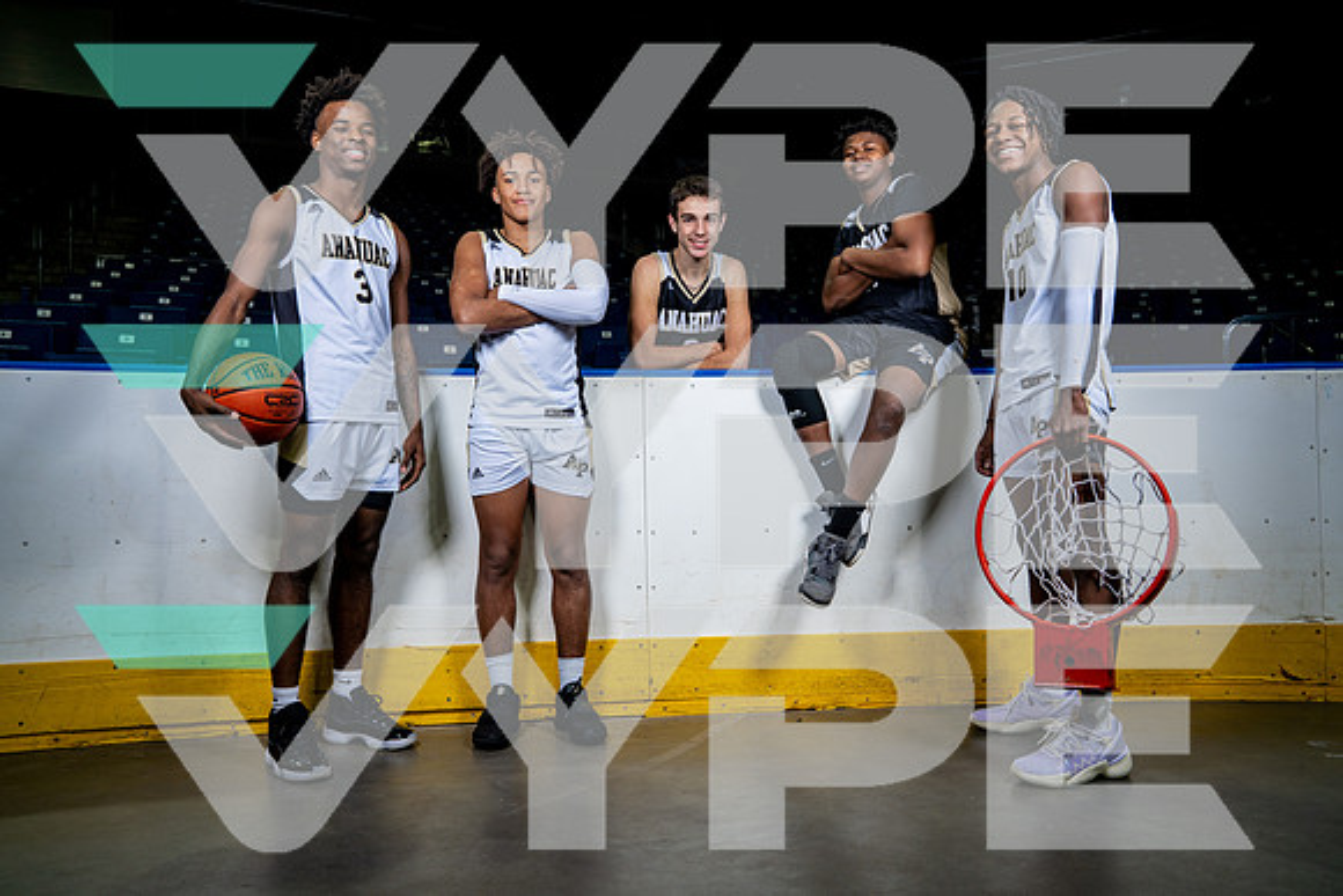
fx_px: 970
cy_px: 448
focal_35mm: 26
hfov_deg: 69.4
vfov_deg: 49.6
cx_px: 672
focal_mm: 26
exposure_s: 1/125
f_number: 8
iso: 100
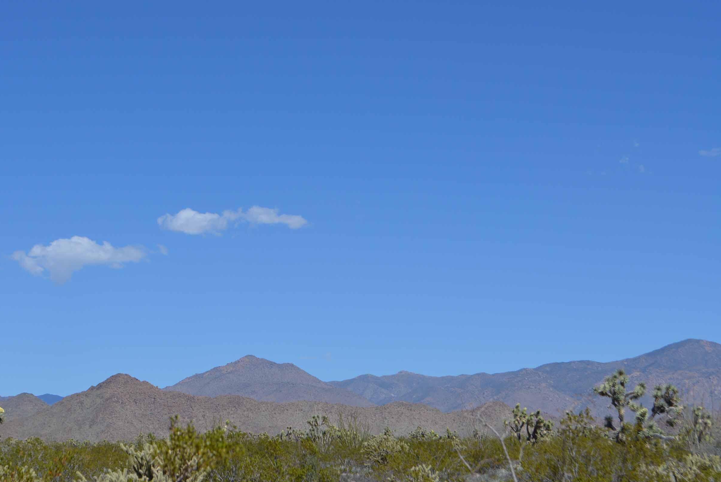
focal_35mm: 75
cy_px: 251
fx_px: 1503
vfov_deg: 18.2
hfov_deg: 26.9
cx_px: 276
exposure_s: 1/320
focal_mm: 40
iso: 100
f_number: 9
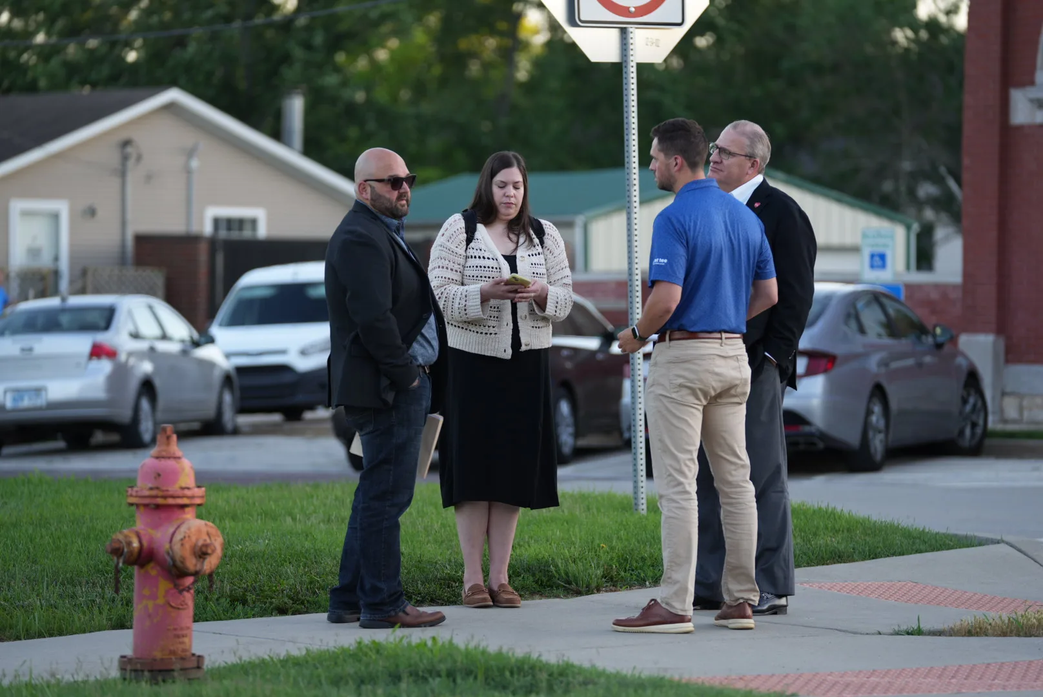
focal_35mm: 158
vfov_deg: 8.7
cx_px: 522
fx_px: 4581
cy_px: 348
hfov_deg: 13.0
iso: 100
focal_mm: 158
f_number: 3.2
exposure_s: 1/80
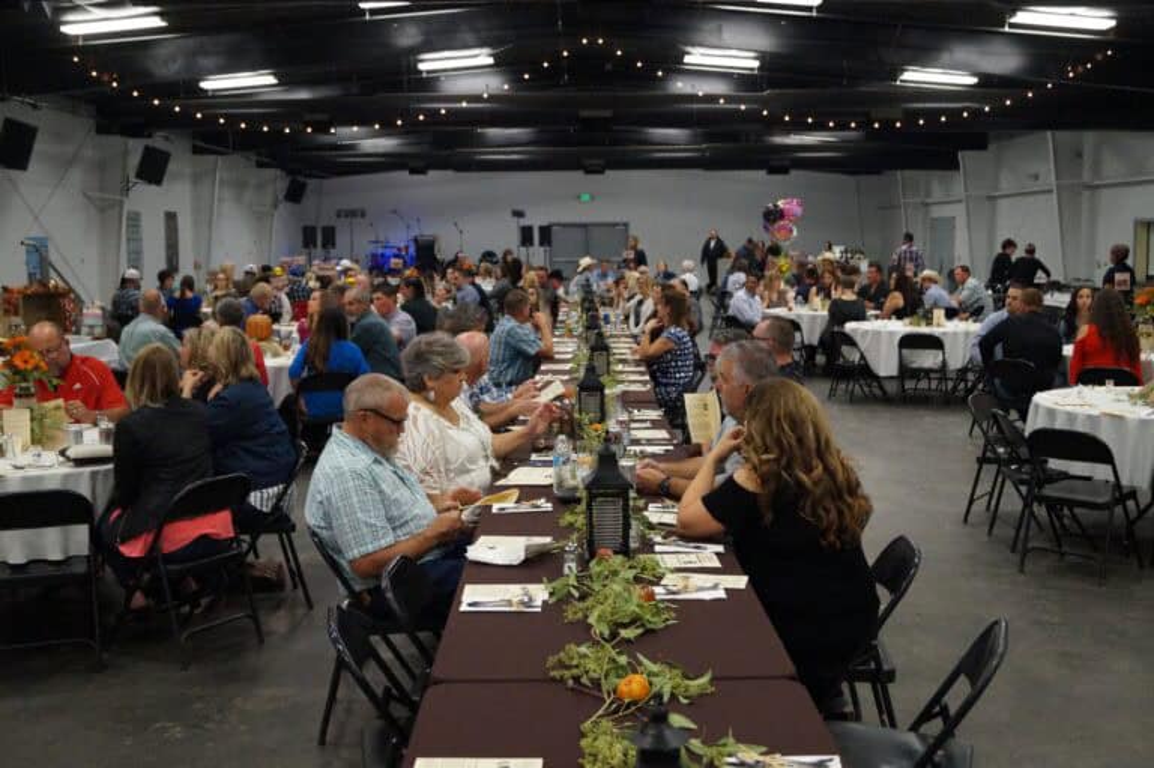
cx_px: 577
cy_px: 384
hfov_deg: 49.6
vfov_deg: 34.2
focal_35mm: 39
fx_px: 1249
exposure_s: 1/160
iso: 3200
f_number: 4.5
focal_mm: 26
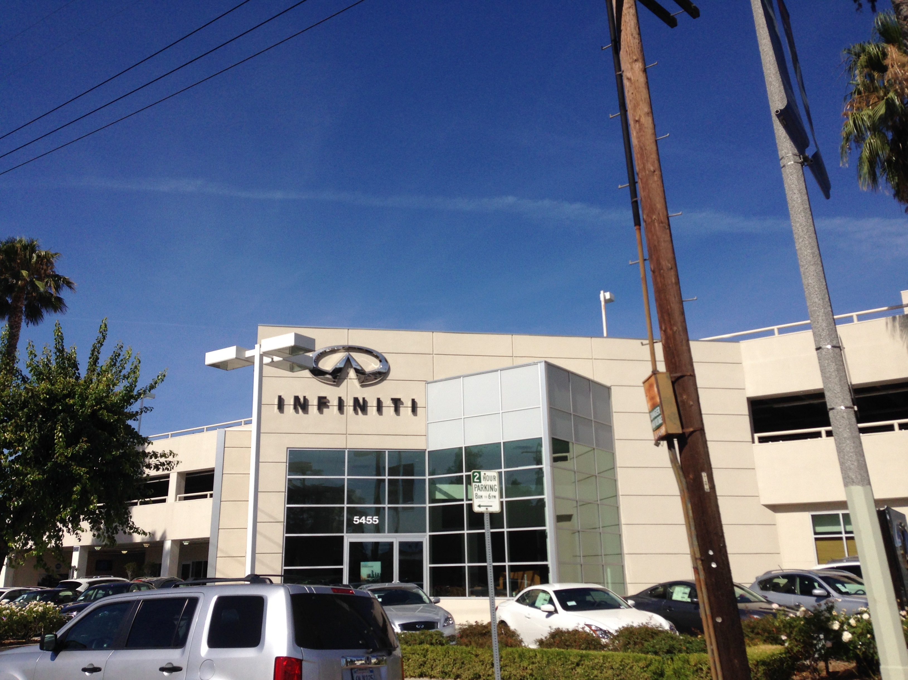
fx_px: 865
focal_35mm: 33
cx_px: 454
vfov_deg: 42.9
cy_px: 340
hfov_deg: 55.4
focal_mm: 4.12
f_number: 2.4
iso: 50
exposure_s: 1/3195
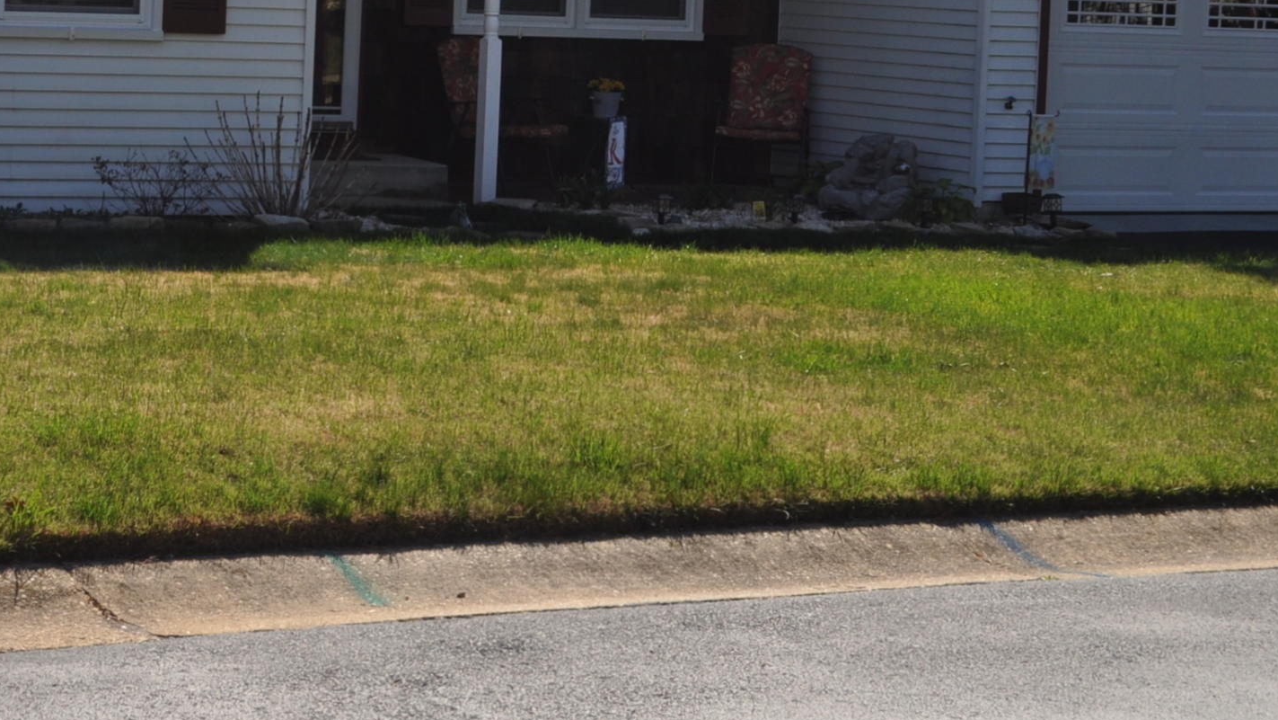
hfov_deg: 24.1
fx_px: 2915
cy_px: 17
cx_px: 136
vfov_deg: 13.9
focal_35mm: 86
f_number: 9
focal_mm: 26
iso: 200
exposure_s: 1/320
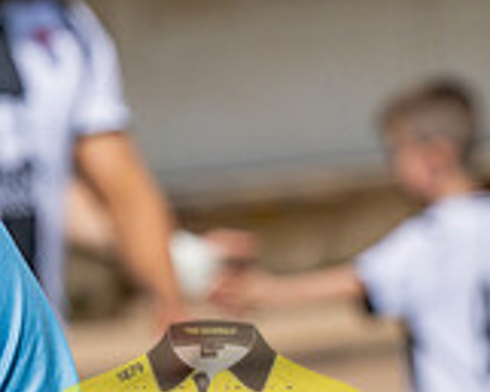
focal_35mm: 505
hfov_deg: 3.8
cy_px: 162
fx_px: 7328
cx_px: -455
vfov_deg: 3.1
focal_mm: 110
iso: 200
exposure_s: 1/6400
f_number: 4
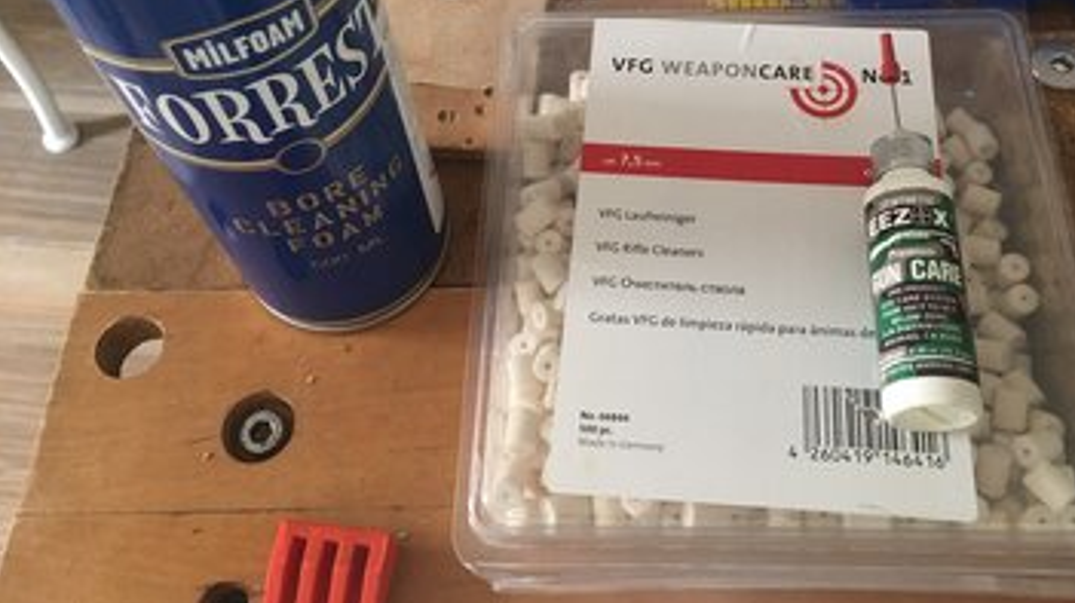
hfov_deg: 55.1
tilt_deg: -55.7
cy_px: 153
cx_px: 609
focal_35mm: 36
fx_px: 1026
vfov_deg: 32.2
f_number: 2.2
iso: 64
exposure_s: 1/17
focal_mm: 4.15
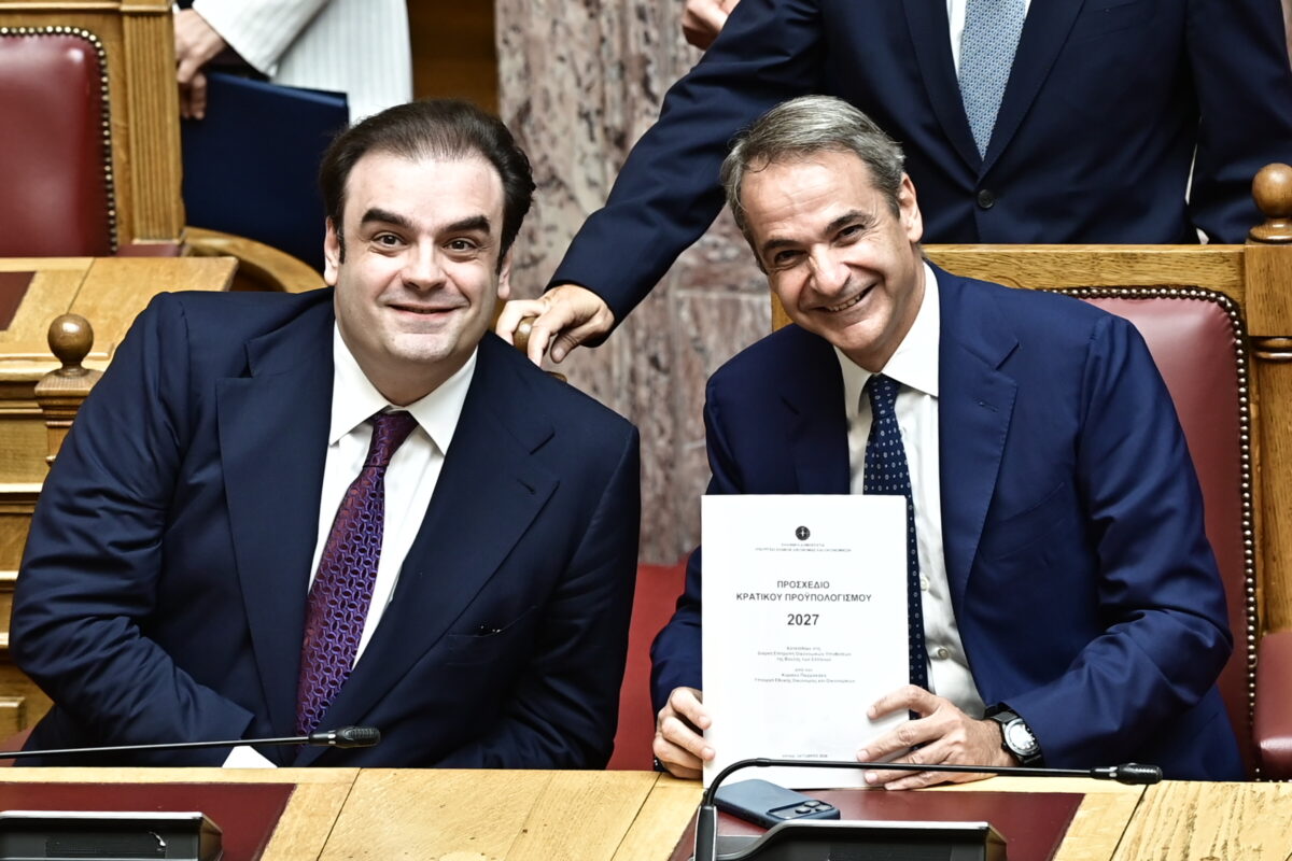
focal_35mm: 277
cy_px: 430
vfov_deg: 5.0
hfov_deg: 7.4
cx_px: 646
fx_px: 9940
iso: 800
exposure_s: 1/100
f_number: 4
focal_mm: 185
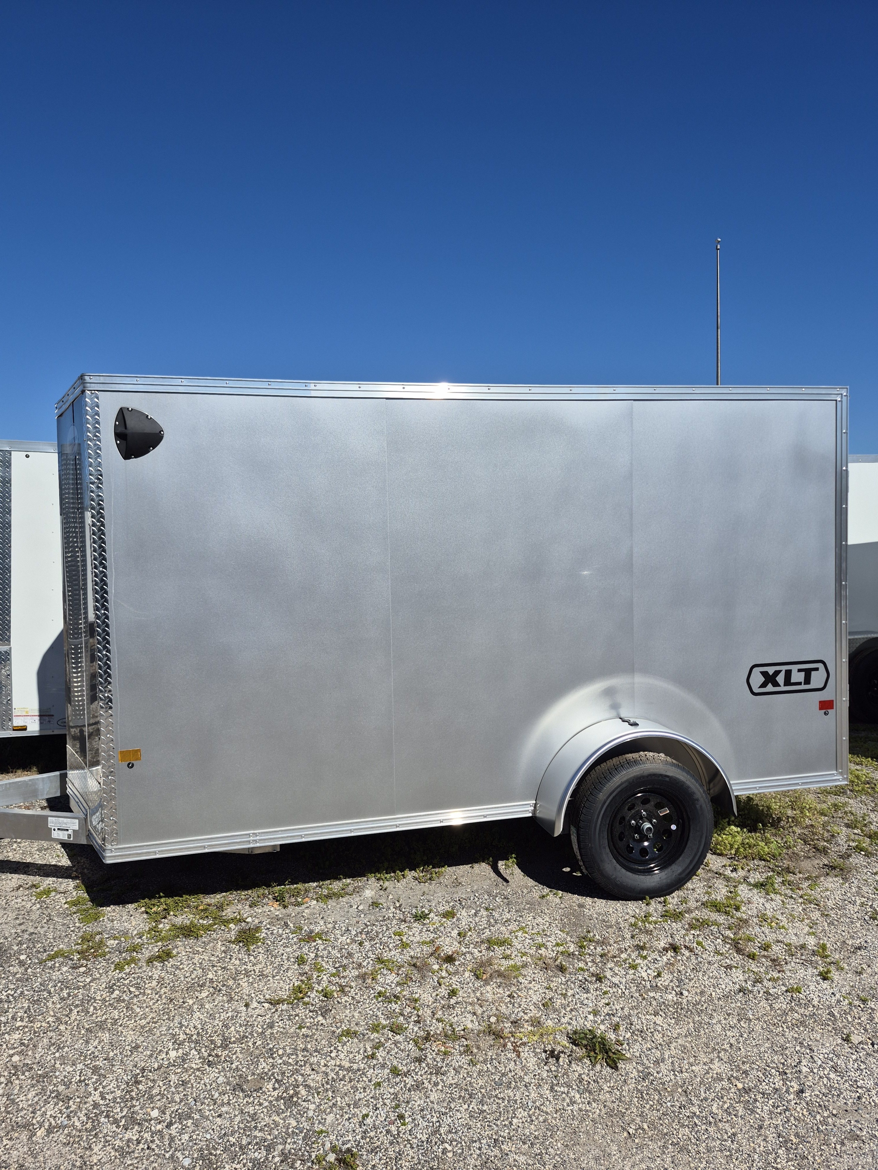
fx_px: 778
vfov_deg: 73.9
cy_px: 585
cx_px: 439
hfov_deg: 58.9
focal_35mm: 23
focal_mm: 5.4
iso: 25
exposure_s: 1/3880
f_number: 1.8
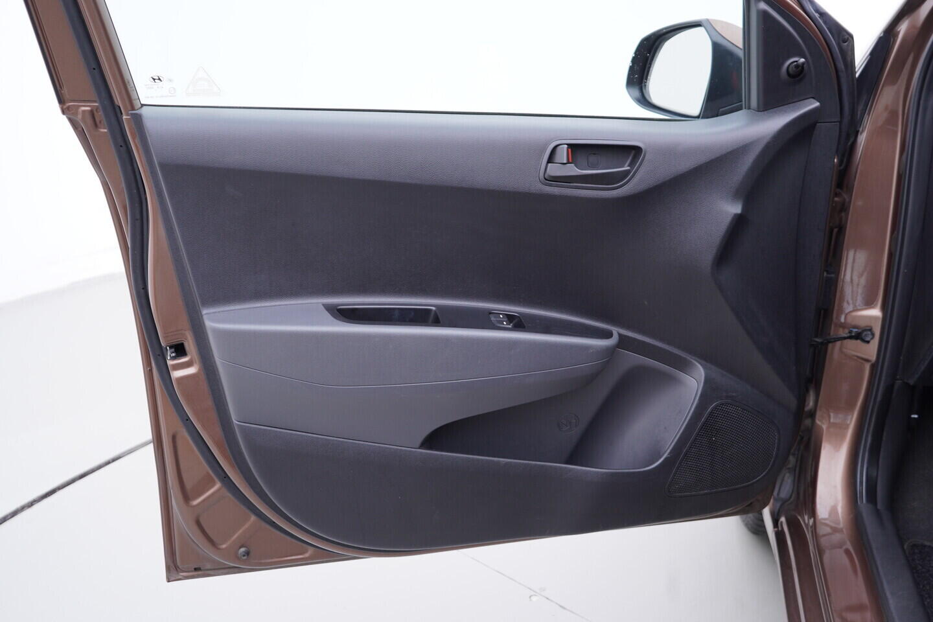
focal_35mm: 36
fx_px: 933
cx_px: 466
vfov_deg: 36.9
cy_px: 311
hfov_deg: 53.1
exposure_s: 1/40
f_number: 2.8
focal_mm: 24
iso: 125
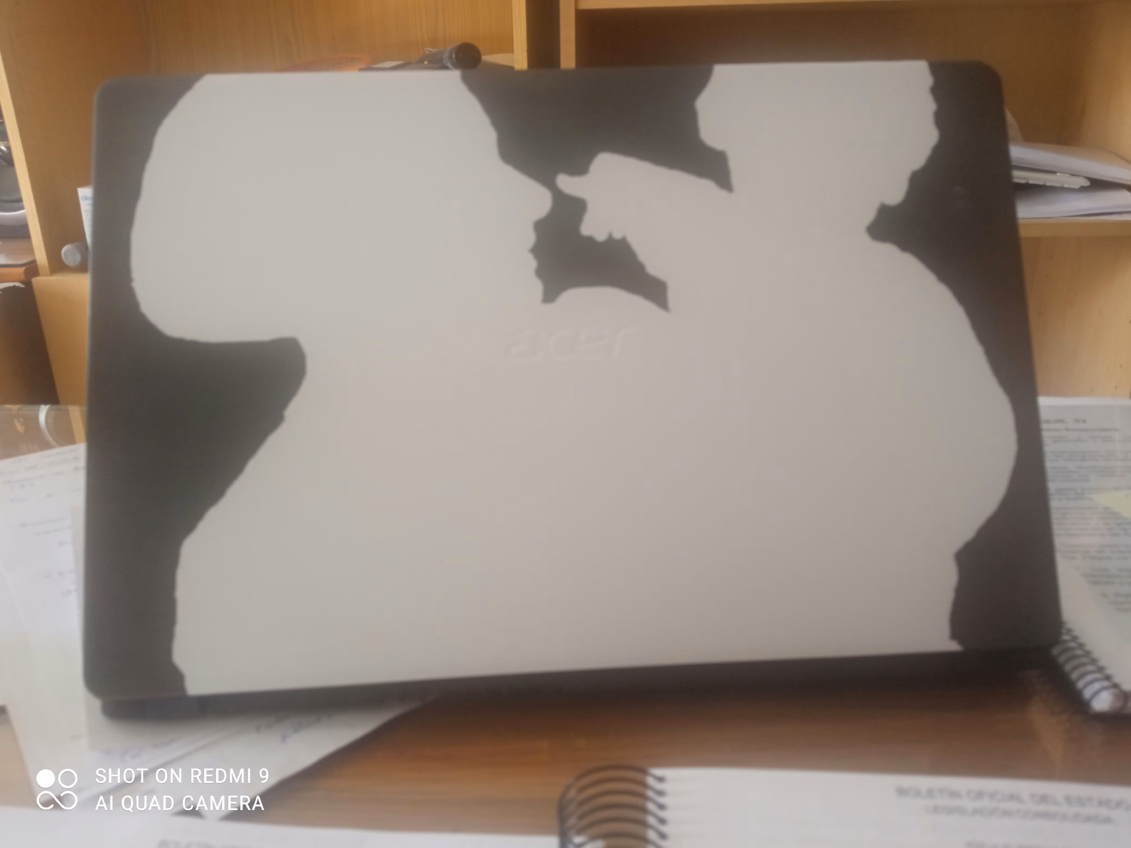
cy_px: 424
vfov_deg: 51.4
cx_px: 566
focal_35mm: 27
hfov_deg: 65.3
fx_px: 882
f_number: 2.2
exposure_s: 1/33.3
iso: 302
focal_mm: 3.79
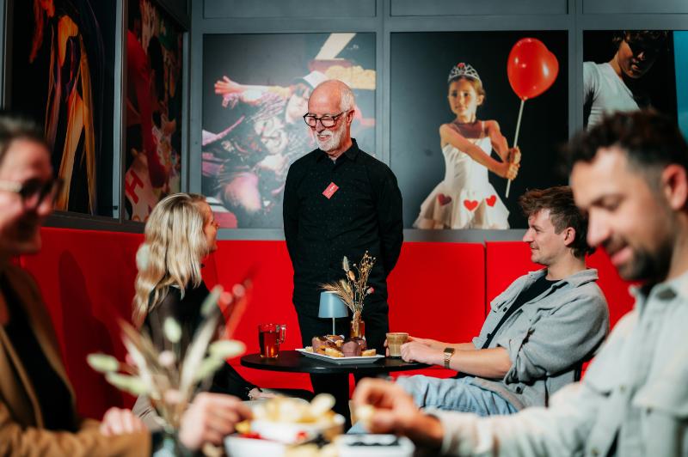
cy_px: 228
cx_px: 344
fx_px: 955
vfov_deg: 26.9
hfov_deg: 39.6
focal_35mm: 50
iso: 400
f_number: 1.8
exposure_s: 1/200
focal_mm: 50
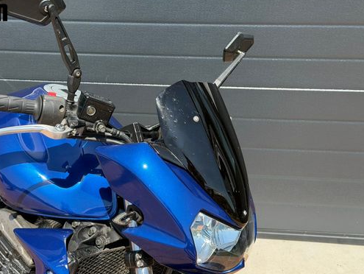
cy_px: 149
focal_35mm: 62
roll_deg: +1.4
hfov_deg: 31.1
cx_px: 149
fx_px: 652
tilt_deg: -23.8
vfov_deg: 23.7
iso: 100
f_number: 1.78
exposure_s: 1/2088
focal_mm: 6.76
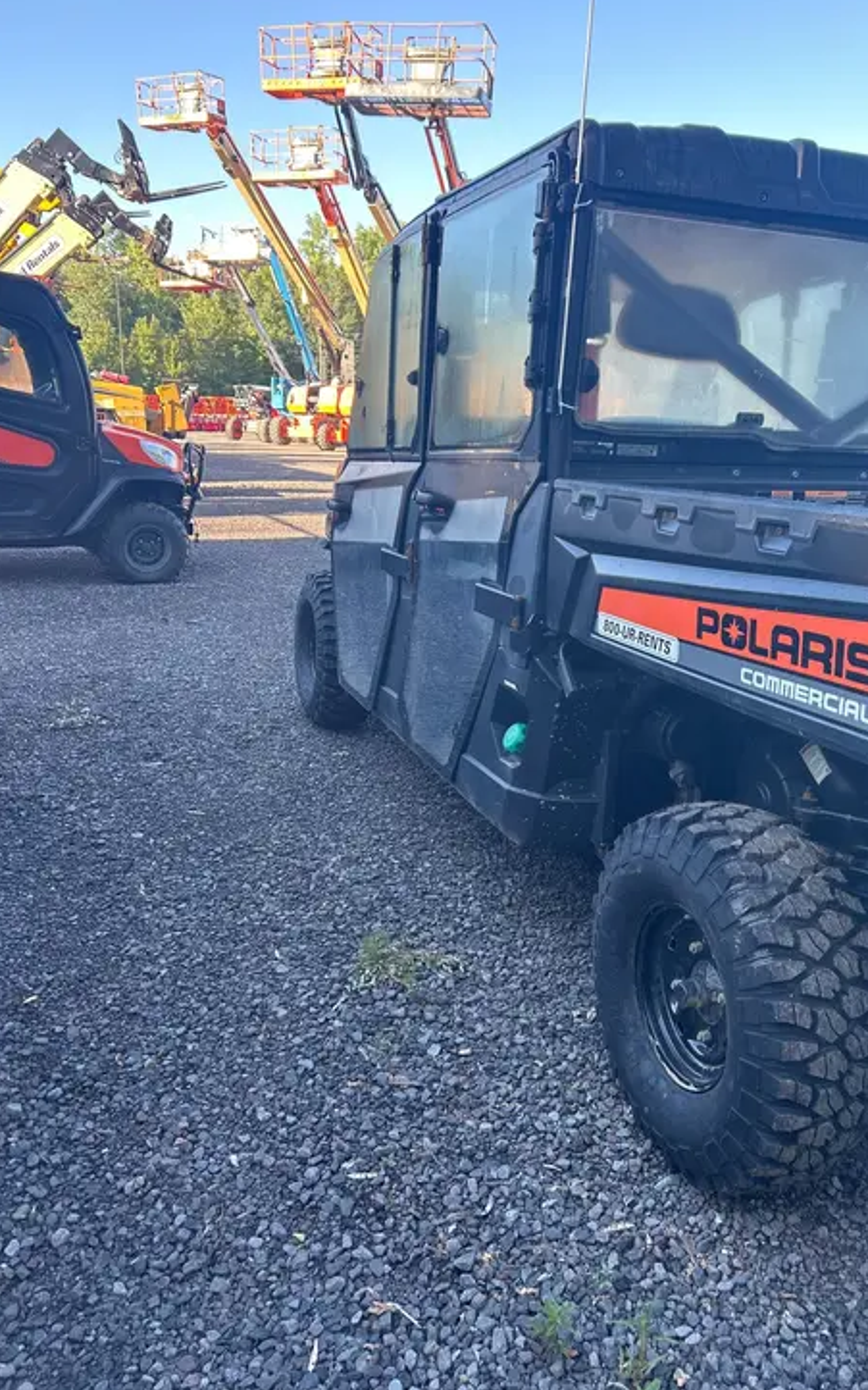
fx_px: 1060
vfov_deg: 66.5
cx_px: 523
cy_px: 696
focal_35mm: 28
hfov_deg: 44.3
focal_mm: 5.7
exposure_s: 1/219
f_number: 1.5
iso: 40
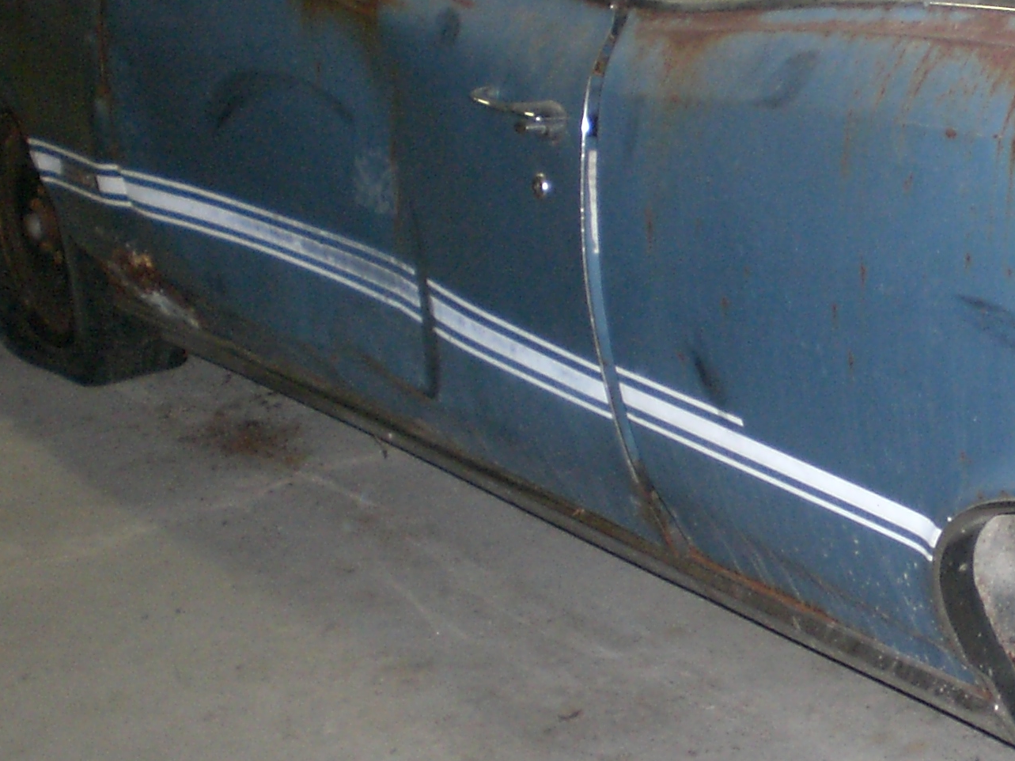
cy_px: 370
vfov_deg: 16.2
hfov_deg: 20.9
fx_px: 2668
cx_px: 995
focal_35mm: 91
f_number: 3.1
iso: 200
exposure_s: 1/60
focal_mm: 6.3
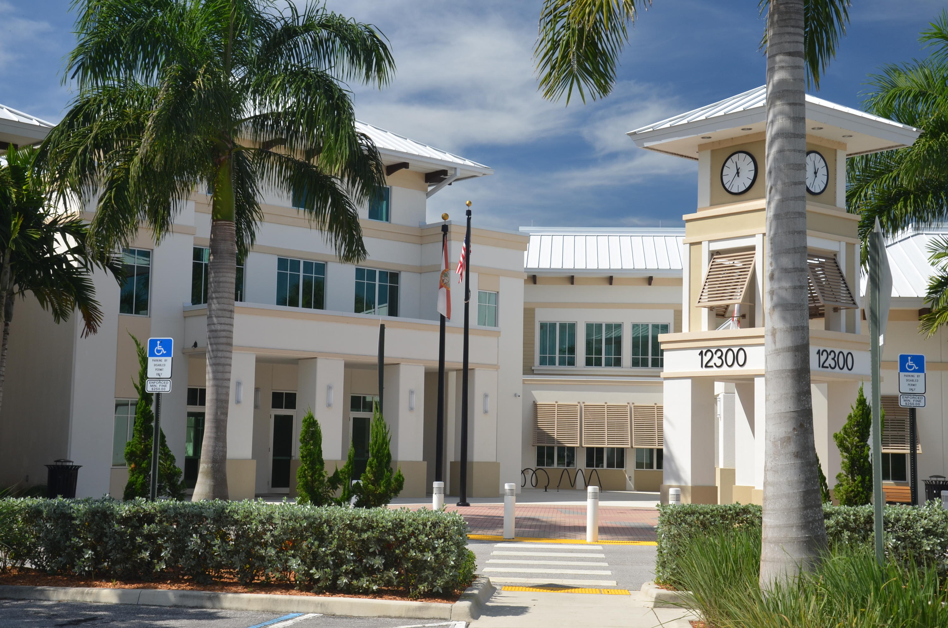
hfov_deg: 37.9
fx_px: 1380
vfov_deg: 25.6
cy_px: 314
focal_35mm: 52
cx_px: 474
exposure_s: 1/250
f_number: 8
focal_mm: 35
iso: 200
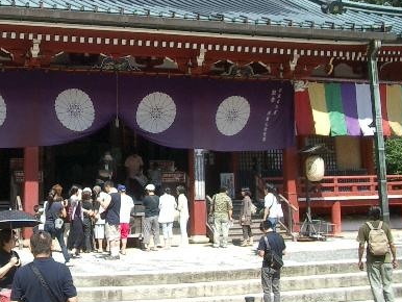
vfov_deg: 25.0
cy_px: 79
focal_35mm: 58
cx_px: 100
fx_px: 674
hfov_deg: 32.6
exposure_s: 1/320
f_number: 4.3
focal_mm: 5.8
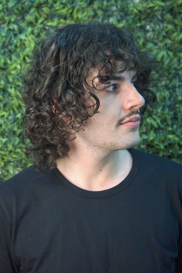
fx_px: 455
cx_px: 91
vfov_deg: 33.4
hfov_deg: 22.6
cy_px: 136
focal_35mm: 60
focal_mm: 40
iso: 1600
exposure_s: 1/80
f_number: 7
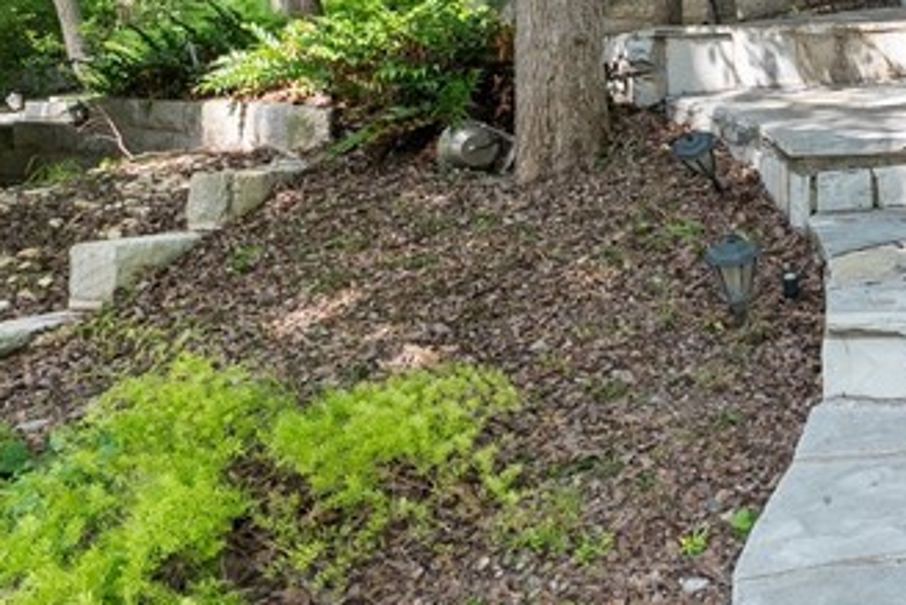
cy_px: 52
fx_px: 1334
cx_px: 1121
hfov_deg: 30.9
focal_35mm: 53
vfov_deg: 24.7
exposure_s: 1/40
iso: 320
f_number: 9
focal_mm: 16
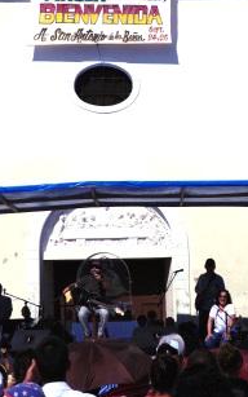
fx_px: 1351
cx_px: 102
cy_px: 136
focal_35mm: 125
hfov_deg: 10.5
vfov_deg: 16.7
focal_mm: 55
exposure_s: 1/4000
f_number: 11
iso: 400
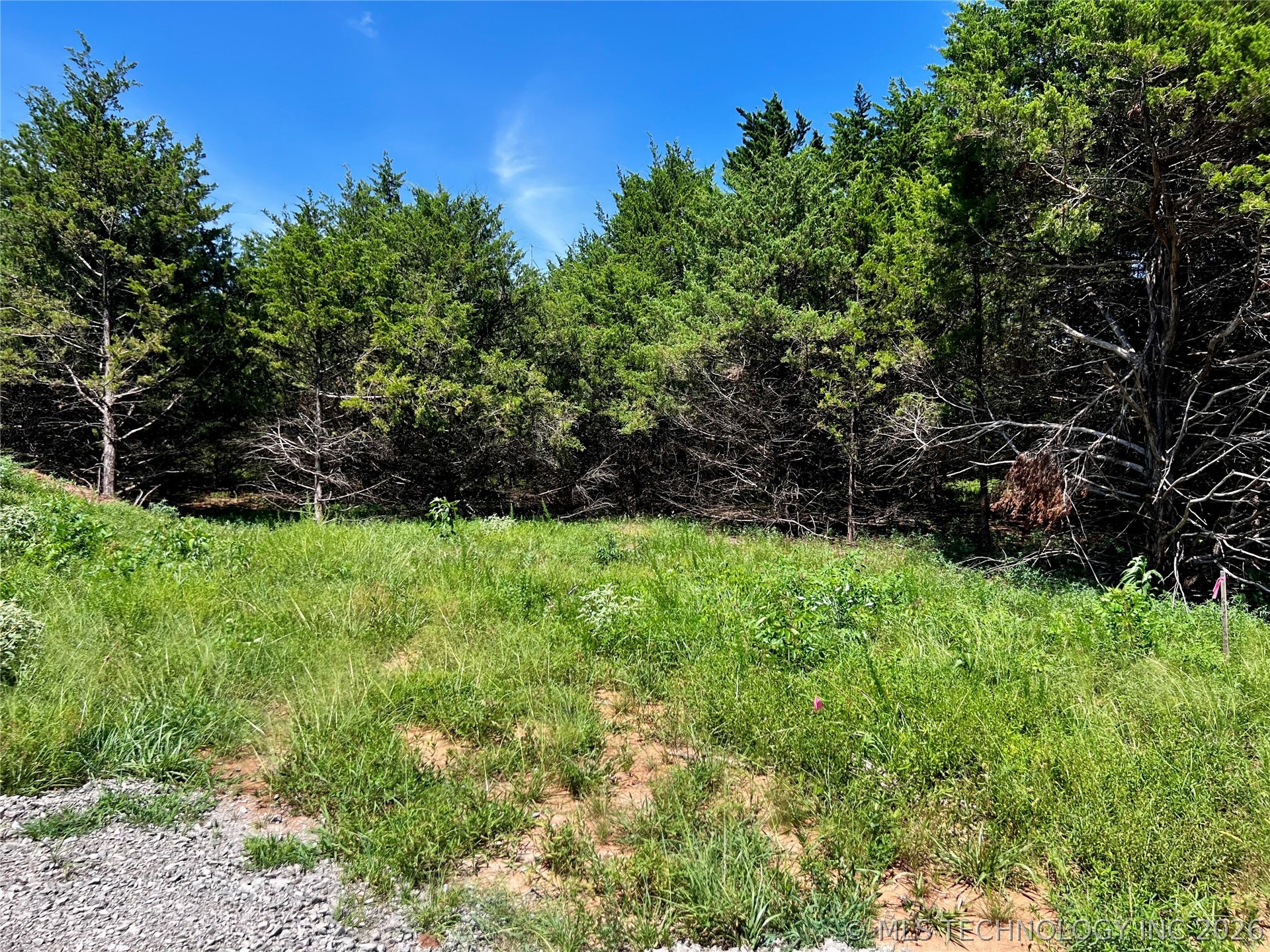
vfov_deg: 53.1
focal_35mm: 26
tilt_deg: -2.3
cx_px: 635
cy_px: 476
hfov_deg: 67.3
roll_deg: +0.3
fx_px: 954
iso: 50
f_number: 1.5
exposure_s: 1/1901
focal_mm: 5.7
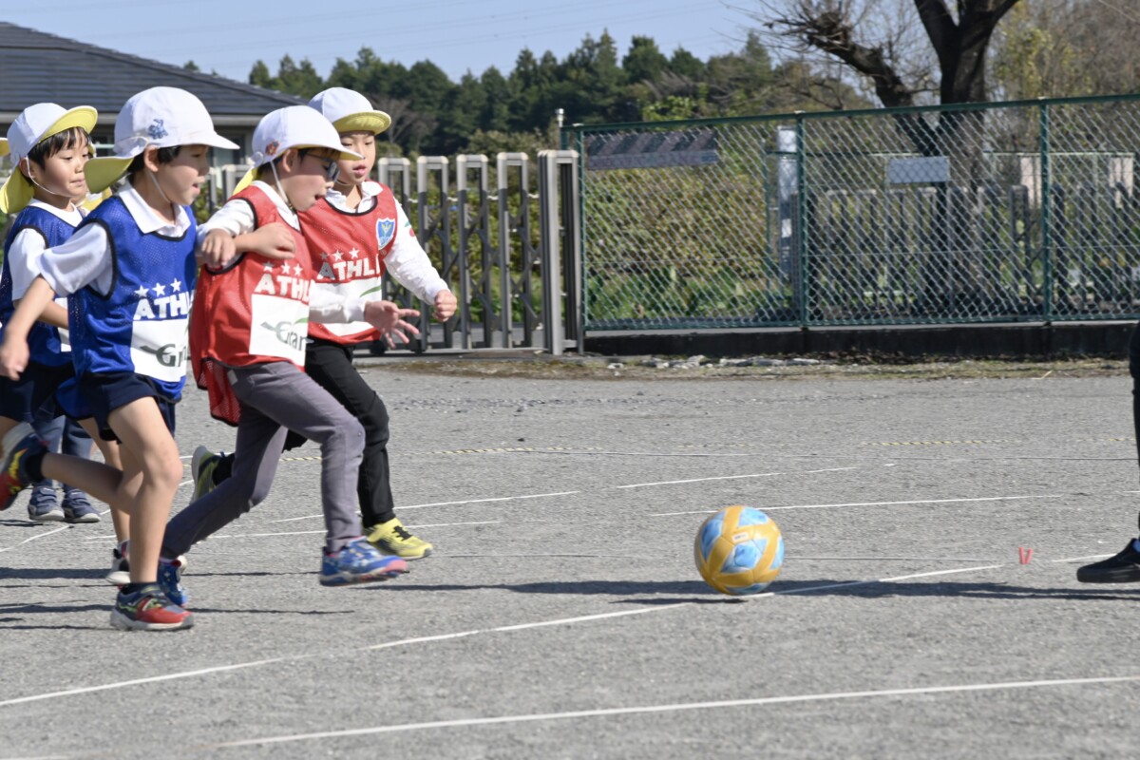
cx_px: 570
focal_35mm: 142
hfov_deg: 14.4
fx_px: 4512
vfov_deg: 9.6
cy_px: 380
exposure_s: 1/320
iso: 100
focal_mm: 95
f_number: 6.3
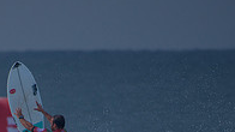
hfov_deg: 1.4
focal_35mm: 1581
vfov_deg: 0.8
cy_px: 219
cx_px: 8
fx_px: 9846
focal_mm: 500
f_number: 5.6
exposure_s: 1/2000
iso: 280
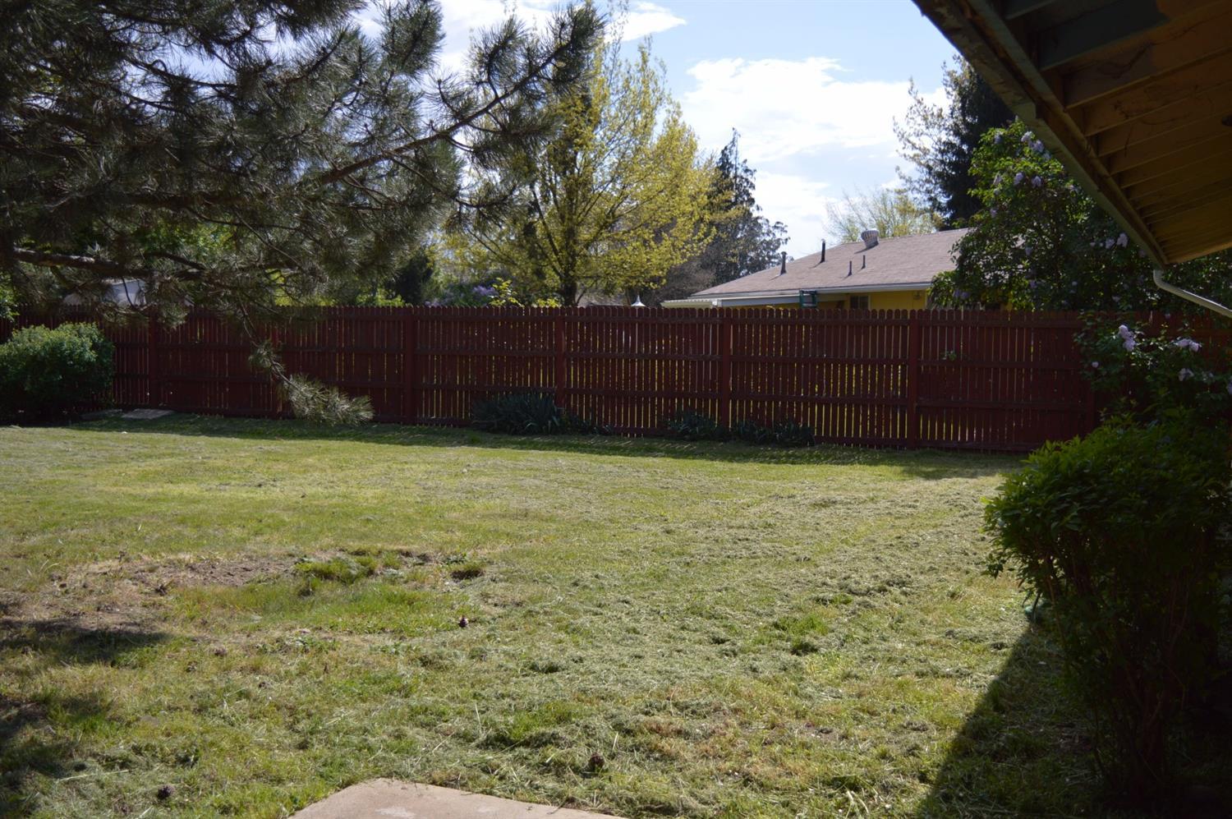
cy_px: 410
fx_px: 1333
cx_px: 616
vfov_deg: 34.1
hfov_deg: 49.6
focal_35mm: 39
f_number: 4
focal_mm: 26
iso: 100
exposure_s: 1/800
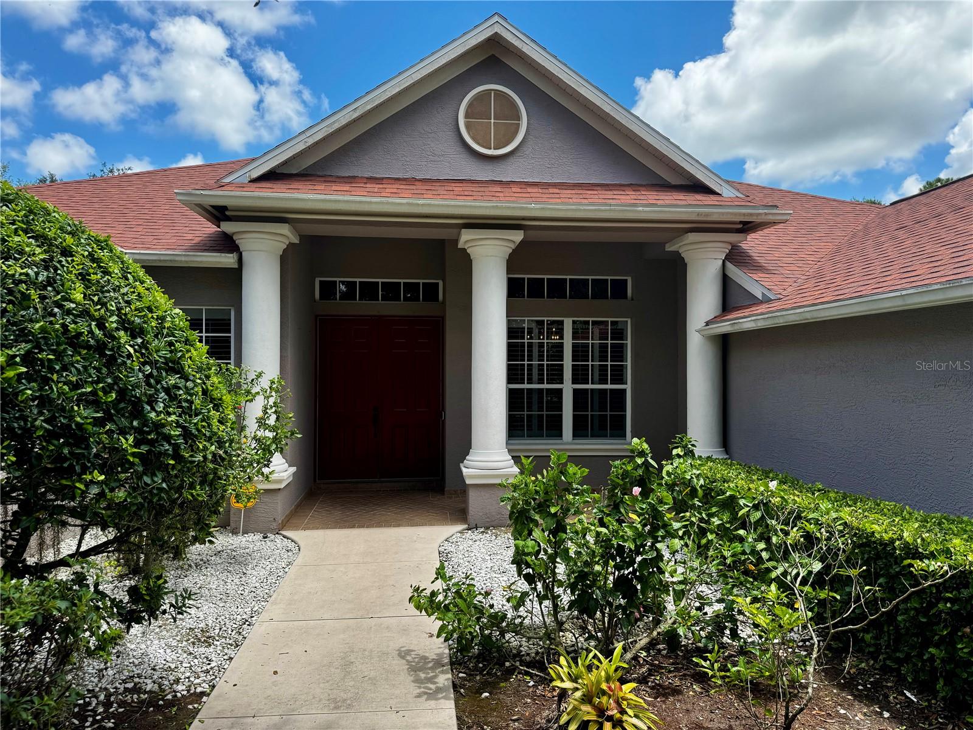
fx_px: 675
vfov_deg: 56.8
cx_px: 486
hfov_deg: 71.6
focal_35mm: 24
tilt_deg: +1.7
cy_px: 365
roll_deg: +0.2
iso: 80
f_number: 1.78
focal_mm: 6.76
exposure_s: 1/1339
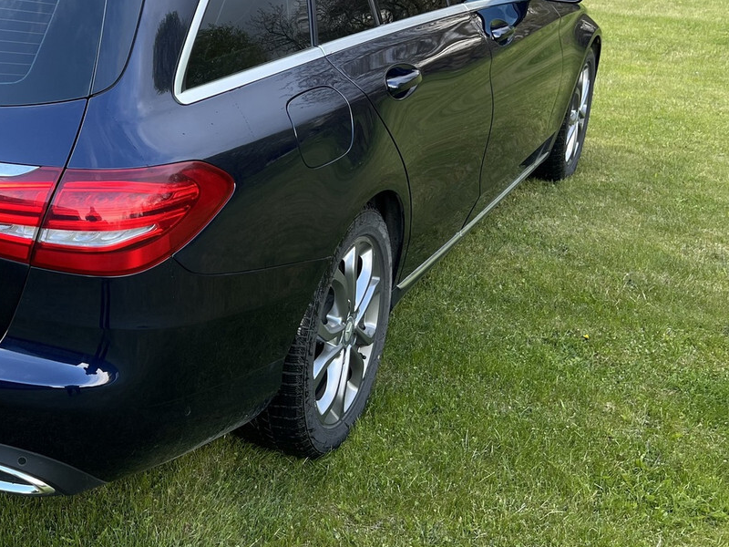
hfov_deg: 35.3
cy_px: 211
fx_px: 1095
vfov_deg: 27.9
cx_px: 118
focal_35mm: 52
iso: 32
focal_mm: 5.7
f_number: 1.5
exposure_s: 1/118
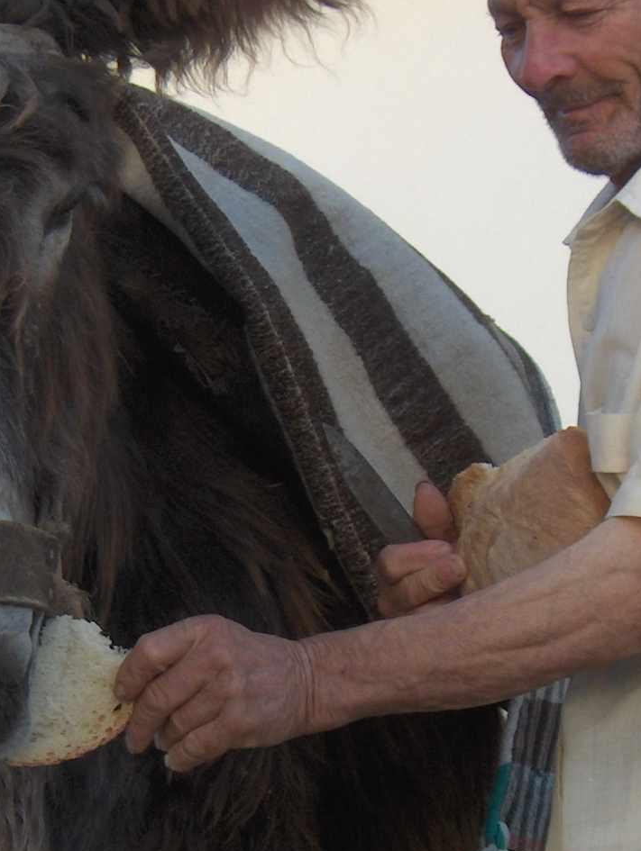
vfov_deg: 18.2
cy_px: 674
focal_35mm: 107
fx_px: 2636
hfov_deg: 13.8
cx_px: 154
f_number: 2.8
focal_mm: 8
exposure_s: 1/235
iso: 110
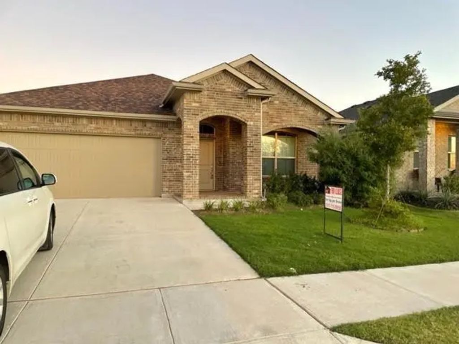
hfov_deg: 67.3
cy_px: 172
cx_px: 230
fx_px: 345
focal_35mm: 26
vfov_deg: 53.1
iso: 125
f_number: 1.6
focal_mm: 4.2
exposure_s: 1/121
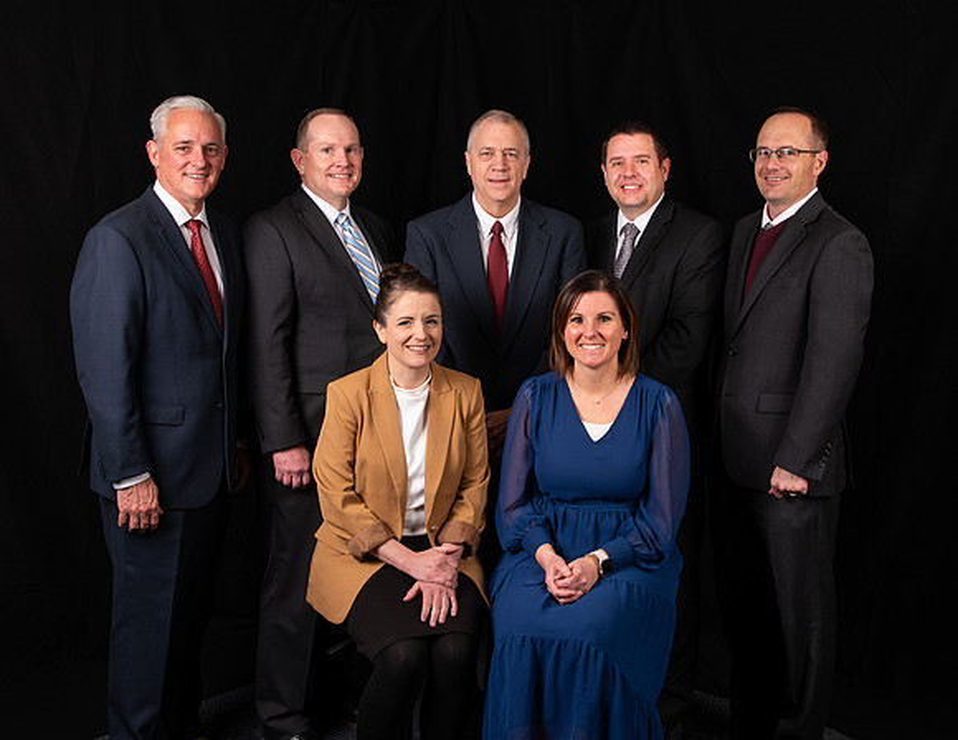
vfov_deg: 34.3
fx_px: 1199
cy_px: 329
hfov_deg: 43.6
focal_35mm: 43
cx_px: 470
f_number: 8
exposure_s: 1/100
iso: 100
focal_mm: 35
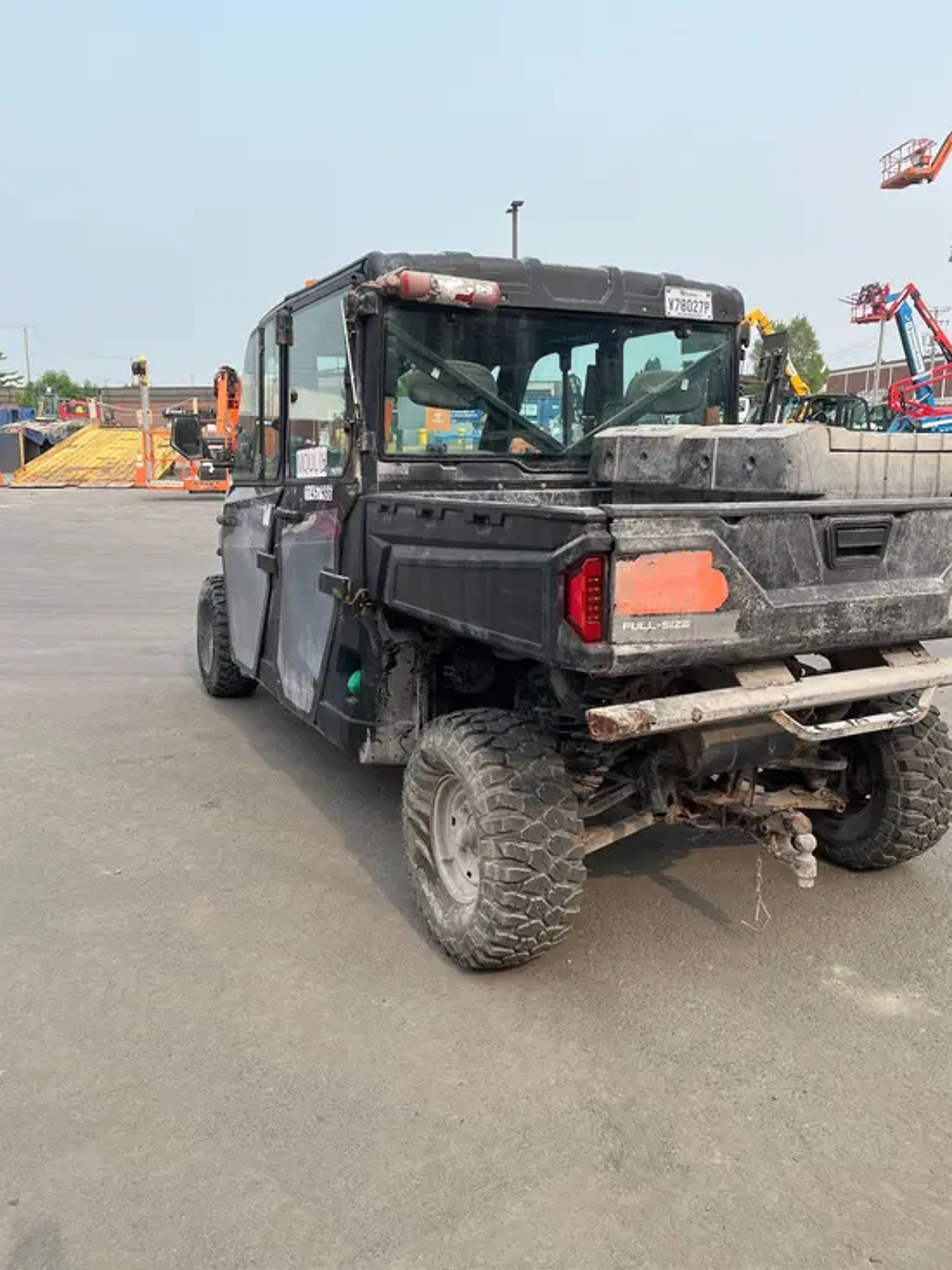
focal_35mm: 26
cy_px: 635
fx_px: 953
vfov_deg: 67.3
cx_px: 476
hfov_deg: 53.1
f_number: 1.6
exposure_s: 1/1517
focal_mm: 5.1
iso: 50
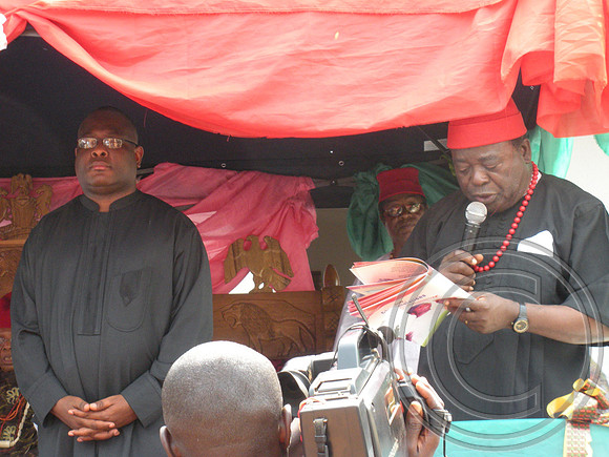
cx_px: 304
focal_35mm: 81
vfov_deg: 18.2
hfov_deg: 24.1
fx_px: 1425
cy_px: 228
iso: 287
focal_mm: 14.2
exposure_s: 1/120
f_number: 4.8
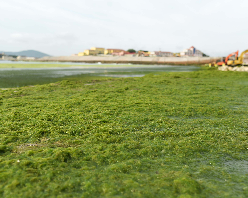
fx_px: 286
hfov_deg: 46.8
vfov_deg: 38.2
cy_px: 103
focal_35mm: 39
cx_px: 130
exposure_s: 1/2500
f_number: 4
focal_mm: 31
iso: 400
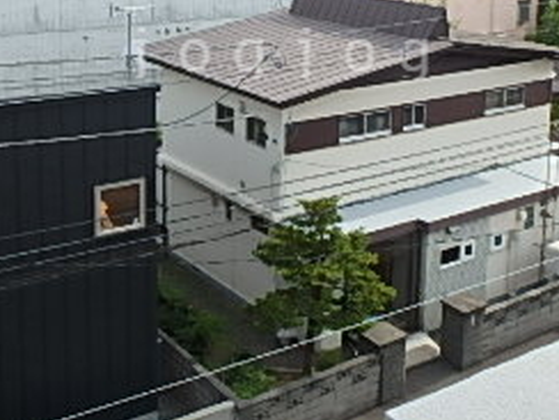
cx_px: 284
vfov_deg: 25.8
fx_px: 888
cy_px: 50
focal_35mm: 55
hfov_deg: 34.9
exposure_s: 1/640
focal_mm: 3.7
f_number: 3.5
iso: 125
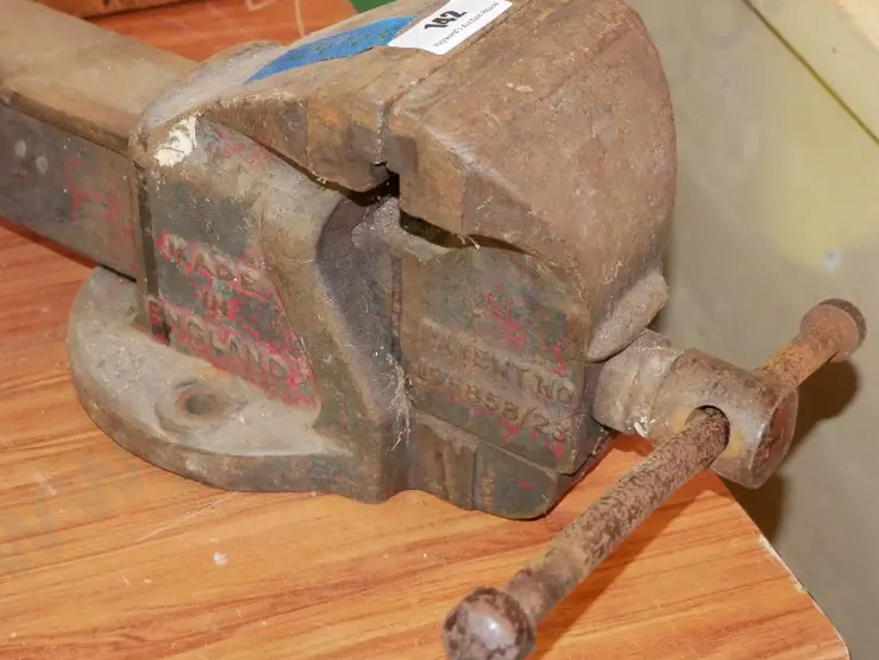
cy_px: 262
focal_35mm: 61
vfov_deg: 24.0
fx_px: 1550
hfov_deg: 31.6
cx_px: 390
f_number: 4.2
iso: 3200
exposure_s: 1/80
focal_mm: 22
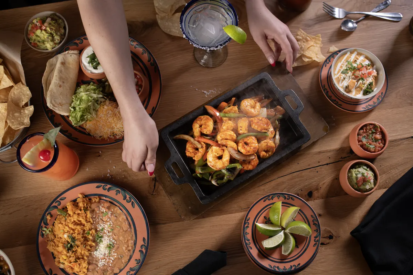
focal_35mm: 35
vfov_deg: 37.9
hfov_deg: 54.4
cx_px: 206
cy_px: 138
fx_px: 401
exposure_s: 1/200
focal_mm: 35
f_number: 3.5
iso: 400
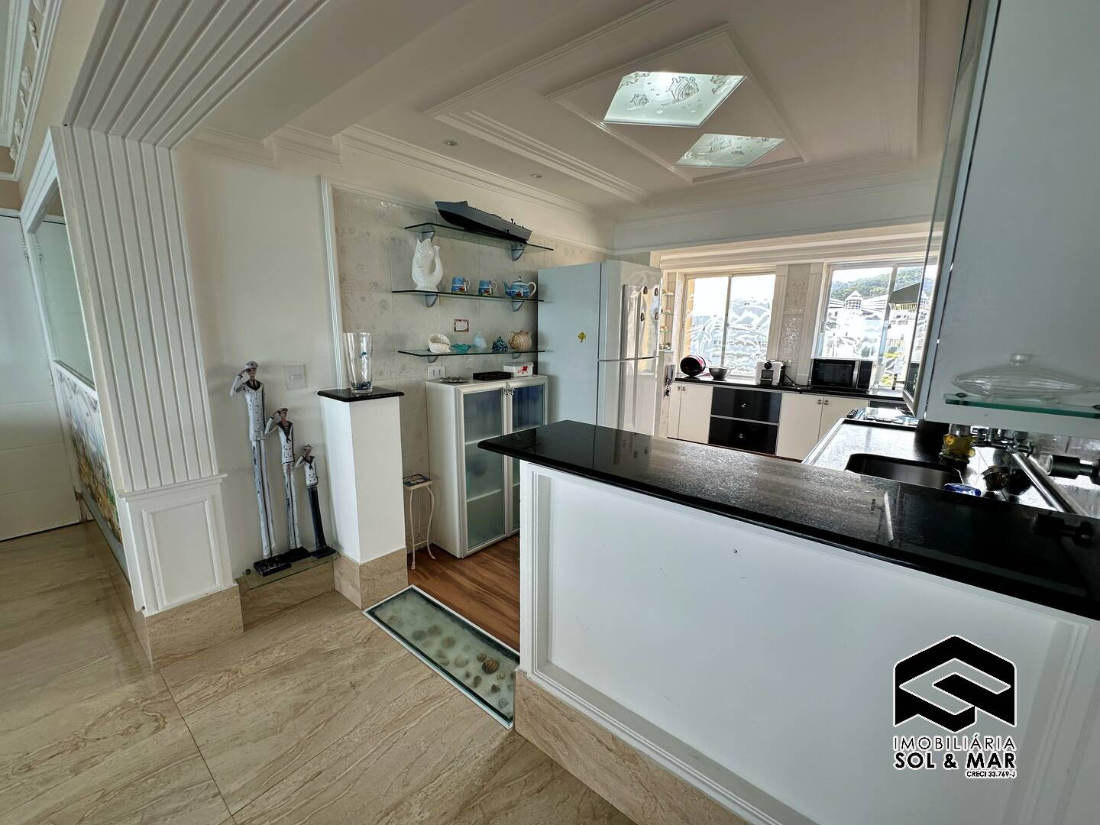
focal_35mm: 14
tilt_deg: -10.3
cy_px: 412
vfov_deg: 85.7
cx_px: 550
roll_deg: -1.1
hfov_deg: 102.1
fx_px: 445
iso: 50
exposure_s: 1/120
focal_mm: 2.22
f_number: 2.2
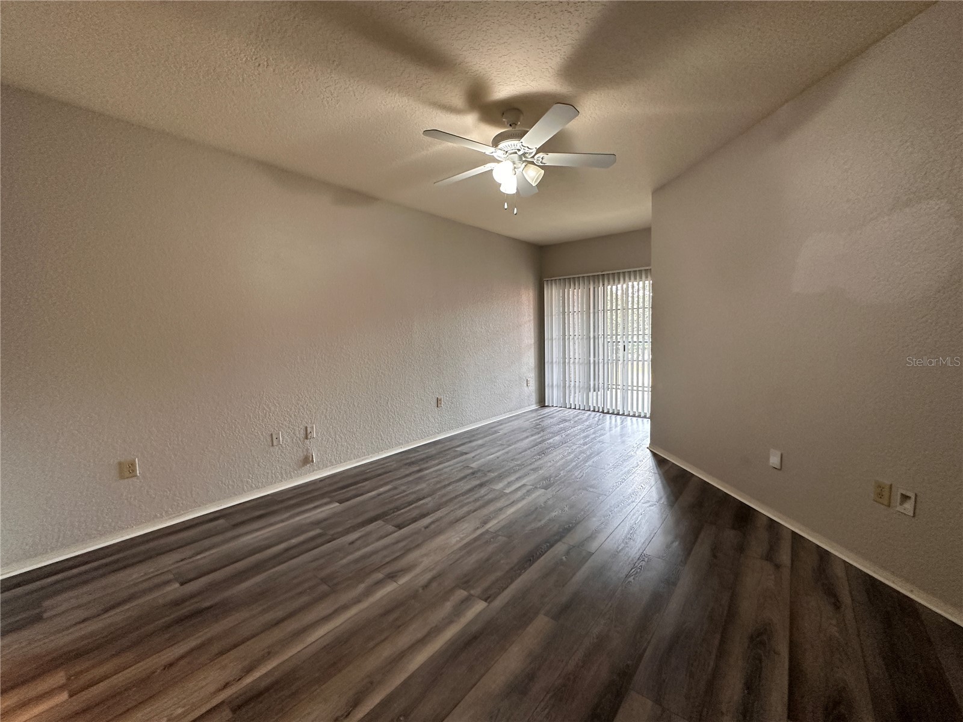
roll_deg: +0.1
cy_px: 361
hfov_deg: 102.1
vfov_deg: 85.7
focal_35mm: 14
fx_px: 389
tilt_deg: -3.5
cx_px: 482
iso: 320
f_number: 2.2
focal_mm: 2.22
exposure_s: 1/120
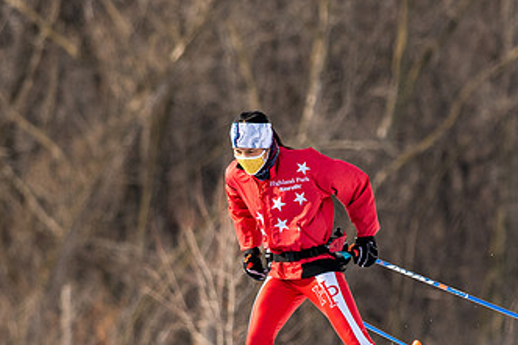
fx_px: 14295
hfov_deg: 2.1
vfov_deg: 1.4
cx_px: 362
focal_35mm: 994
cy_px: 327
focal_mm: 300
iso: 400
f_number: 5.6
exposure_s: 1/2000
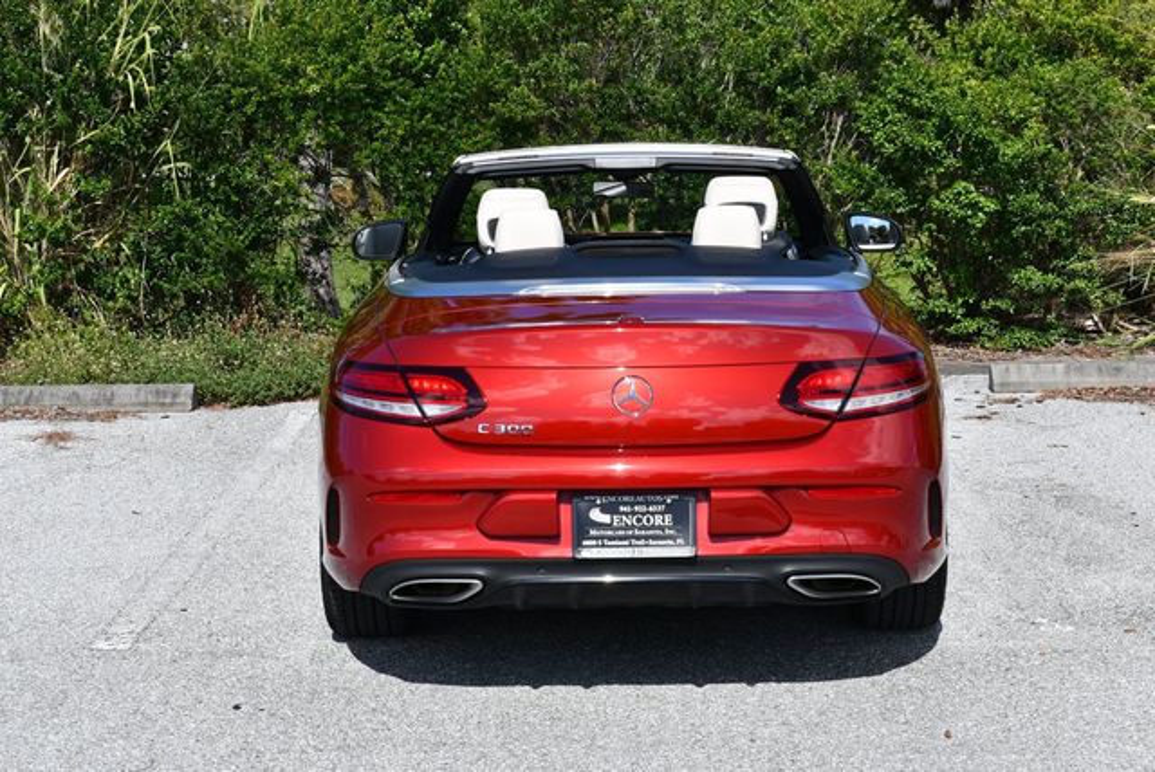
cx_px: 578
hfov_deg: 26.6
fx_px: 2440
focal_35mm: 76
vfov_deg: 18.0
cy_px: 386
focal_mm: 38
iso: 100
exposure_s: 1/320
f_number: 9
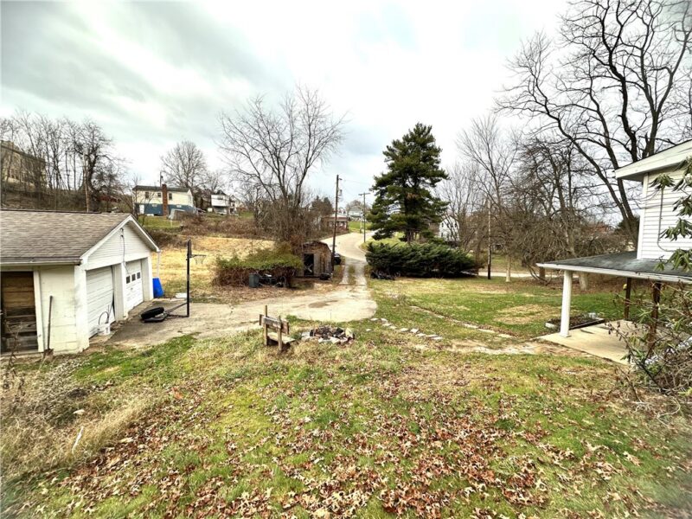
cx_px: 346
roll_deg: -0.8
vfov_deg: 85.7
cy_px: 260
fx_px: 280
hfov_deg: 102.1
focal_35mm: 14
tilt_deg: -5.0
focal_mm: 2.22
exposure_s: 1/99
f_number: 2.2
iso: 40
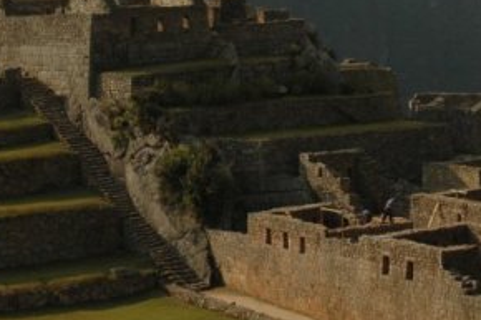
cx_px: 153
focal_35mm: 108
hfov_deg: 18.8
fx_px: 1445
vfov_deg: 12.5
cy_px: 5
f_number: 16
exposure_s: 1/160
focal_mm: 29
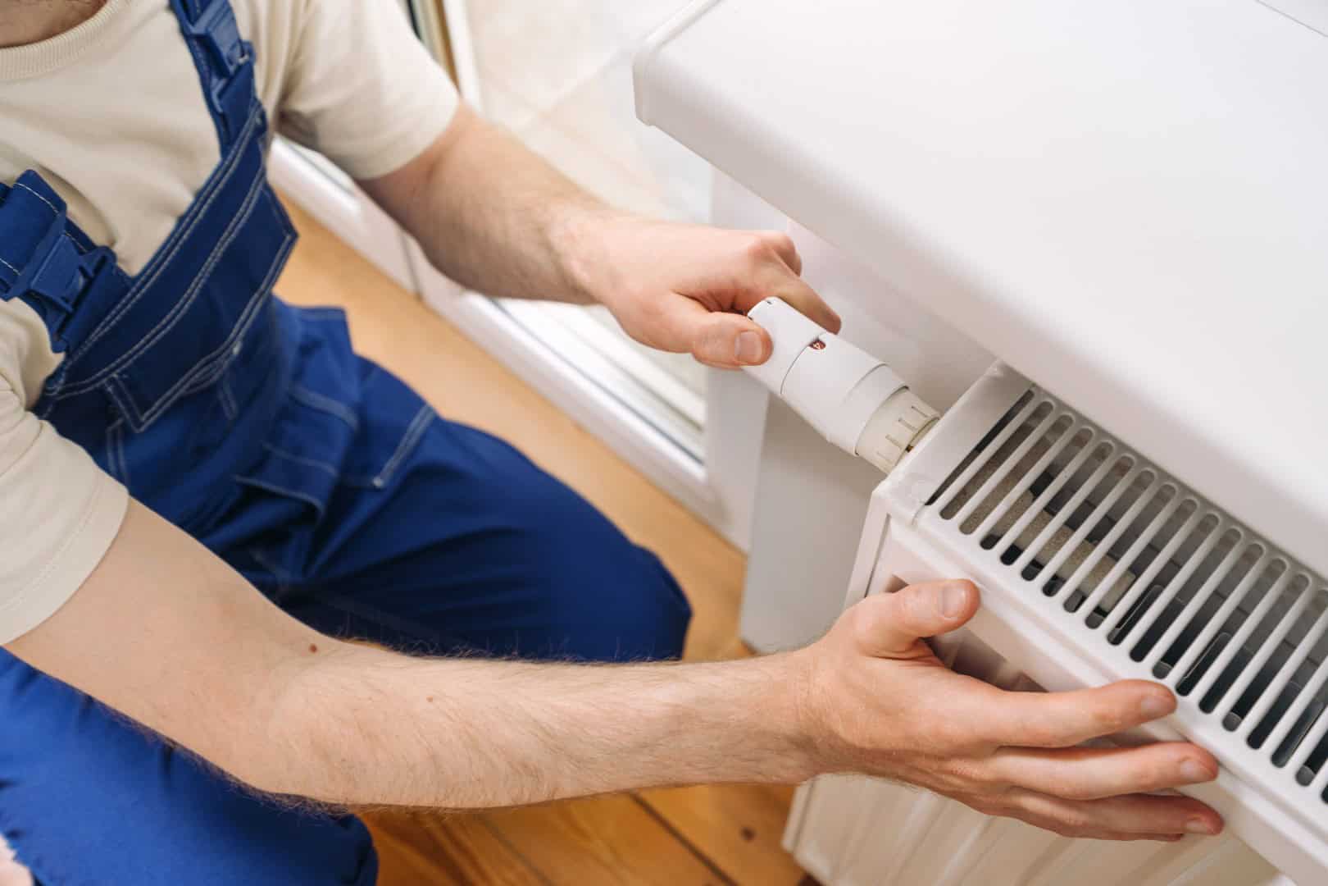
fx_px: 1291
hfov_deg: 54.4
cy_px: 443
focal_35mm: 35
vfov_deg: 37.9
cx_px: 664
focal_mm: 35
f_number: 4
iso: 250
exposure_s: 1/160
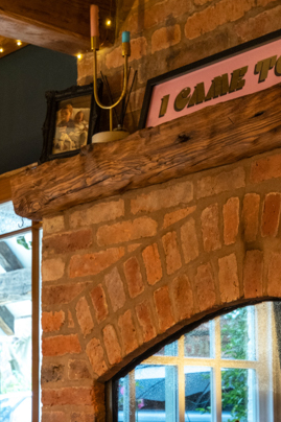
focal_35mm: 95
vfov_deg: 20.5
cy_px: 463
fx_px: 1113
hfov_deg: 14.4
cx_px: 148
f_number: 8
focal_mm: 30
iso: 400
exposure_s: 1/1.25
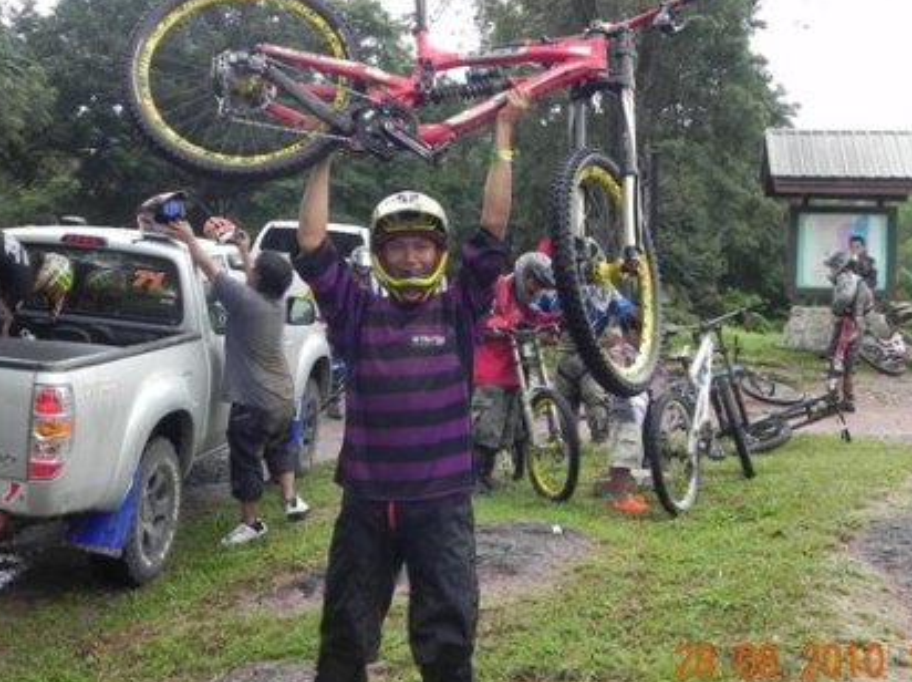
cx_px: 407
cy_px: 251
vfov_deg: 28.9
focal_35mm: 50
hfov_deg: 38.2
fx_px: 1316
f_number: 5
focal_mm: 5.9
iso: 160
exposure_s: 1/160
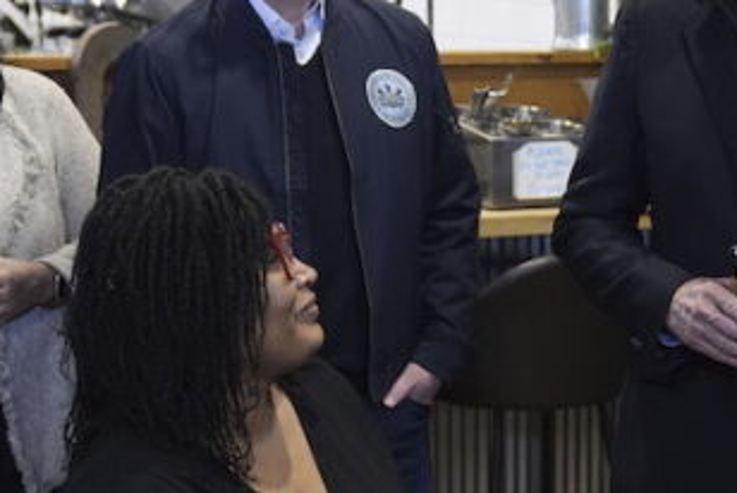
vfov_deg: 13.3
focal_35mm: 103
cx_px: 780
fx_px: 2111
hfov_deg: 19.1
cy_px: 339
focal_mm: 31
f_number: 2.8
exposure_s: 1/250
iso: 3200
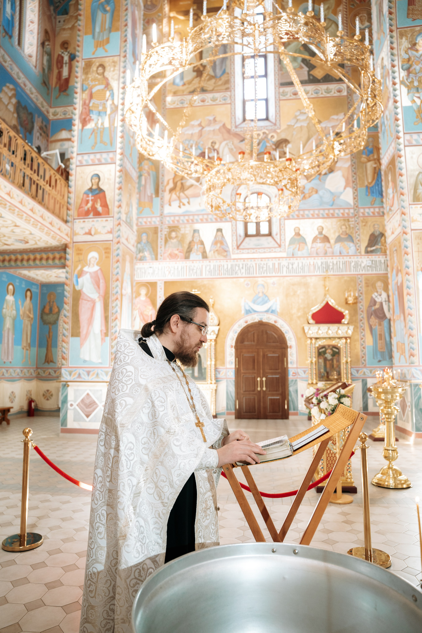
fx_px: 422
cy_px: 316
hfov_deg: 53.1
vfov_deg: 73.7
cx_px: 211
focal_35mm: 24
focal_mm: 24
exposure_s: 1/125
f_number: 3.2
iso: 1600
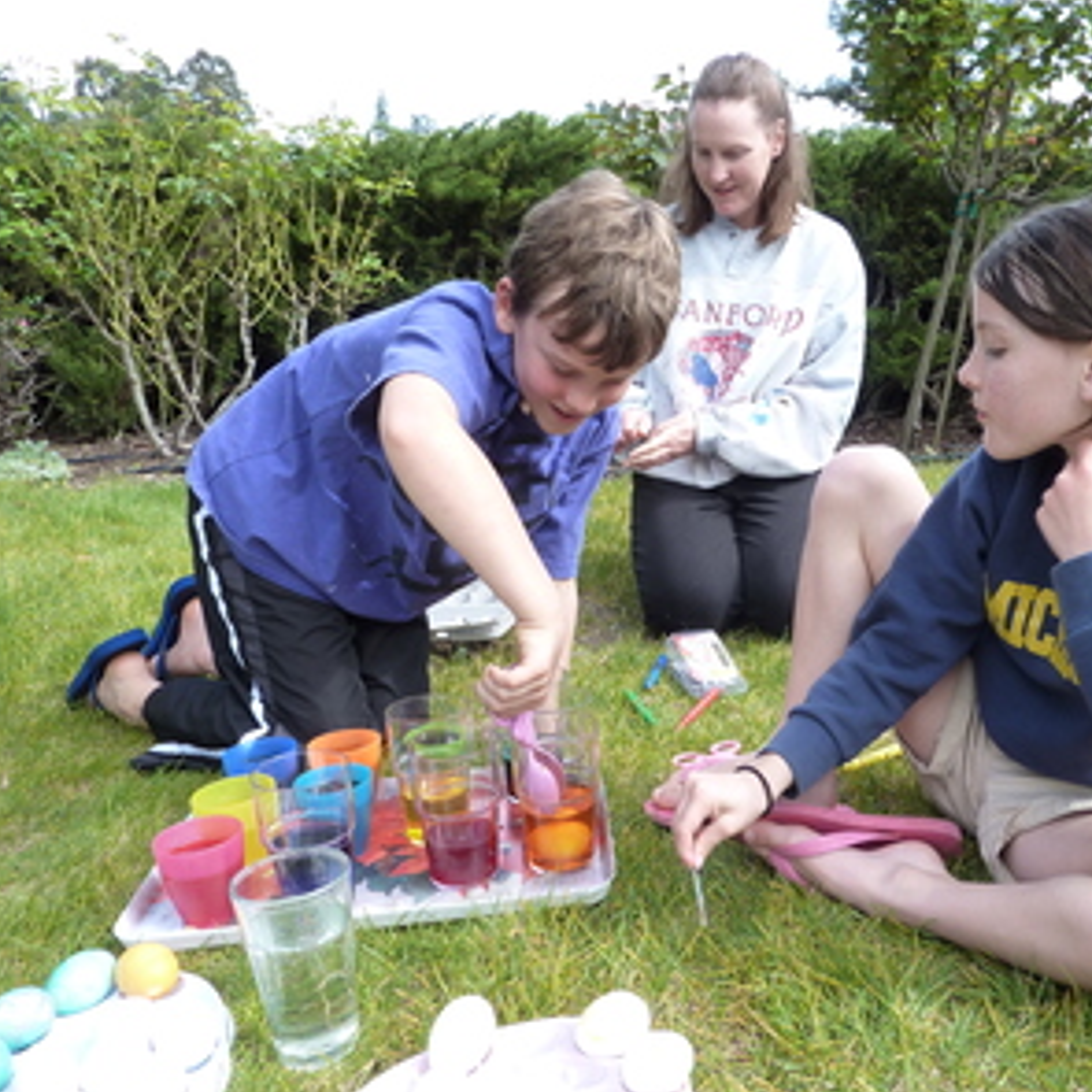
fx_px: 1071
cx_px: 703
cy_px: 540
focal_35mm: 30
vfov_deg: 54.0
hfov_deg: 53.3
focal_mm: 4.1
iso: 125
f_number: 4
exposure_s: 1/125
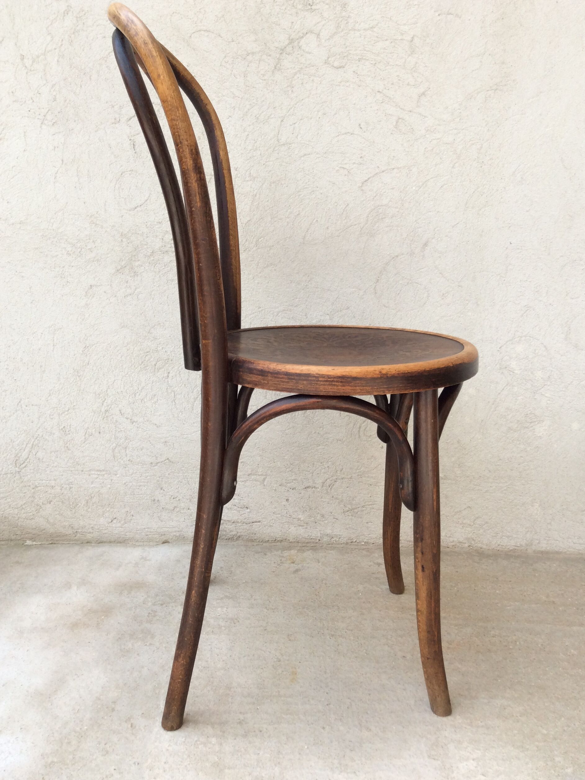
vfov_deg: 55.4
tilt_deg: -11.9
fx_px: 744
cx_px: 301
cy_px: 397
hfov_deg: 42.9
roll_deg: -1.0
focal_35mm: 33
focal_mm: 3.3
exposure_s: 1/578
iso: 32
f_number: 2.4
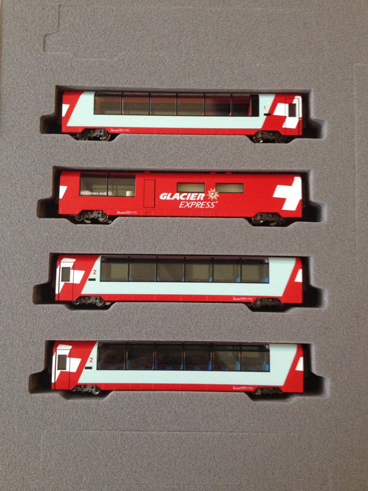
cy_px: 240
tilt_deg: -83.3
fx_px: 511
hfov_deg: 39.6
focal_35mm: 36
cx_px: 187
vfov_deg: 51.4
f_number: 2.4
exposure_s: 1/20
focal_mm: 4.28
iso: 250
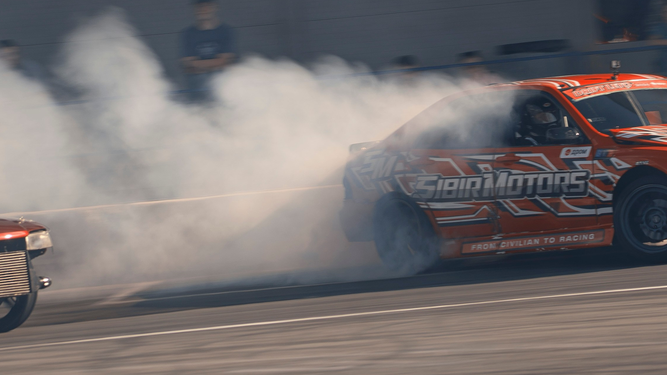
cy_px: 141
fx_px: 9657
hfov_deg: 4.0
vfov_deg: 2.2
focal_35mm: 546
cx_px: 450
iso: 100
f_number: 10
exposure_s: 1/125
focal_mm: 200
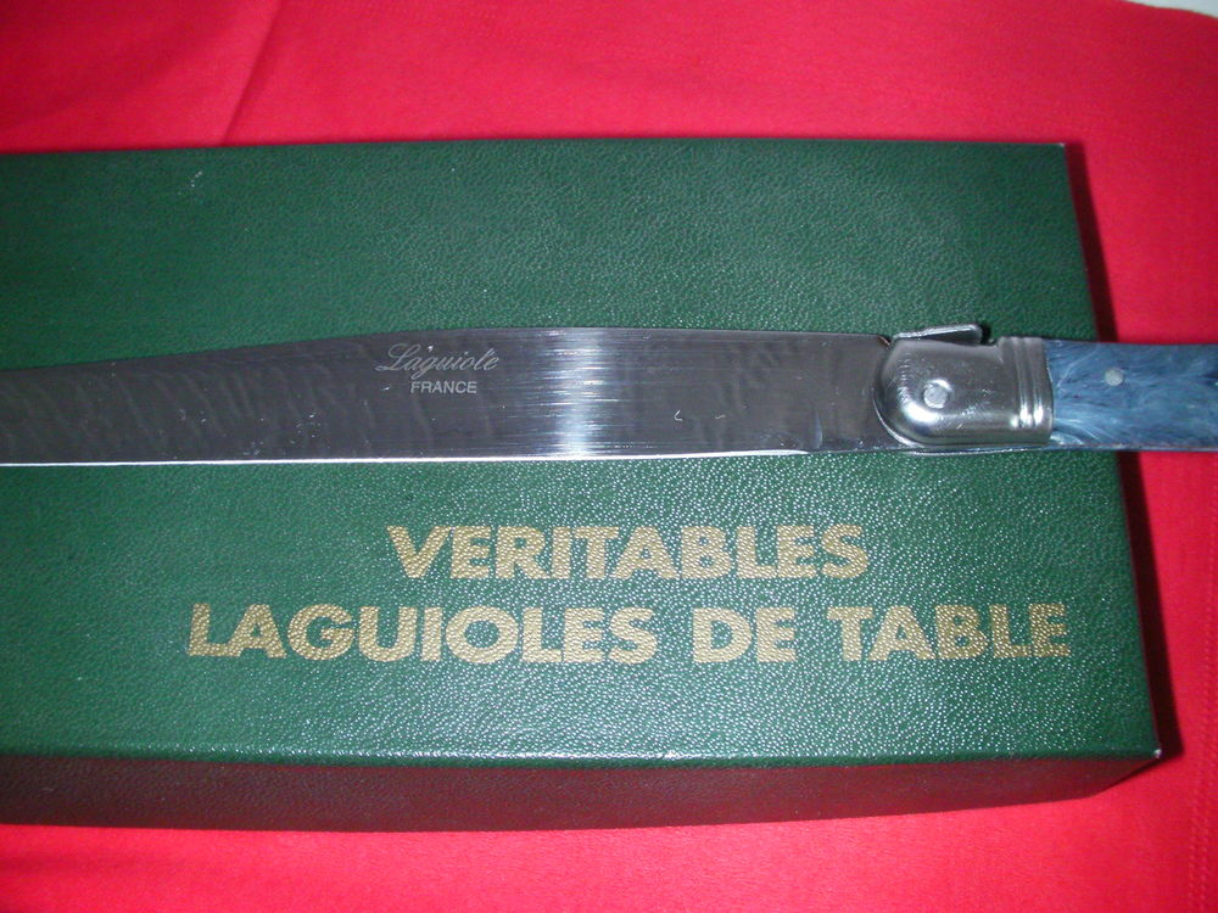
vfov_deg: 37.7
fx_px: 1337
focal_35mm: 38
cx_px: 609
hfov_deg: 49.0
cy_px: 456
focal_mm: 6.3
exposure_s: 1/30
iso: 200
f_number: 5.6
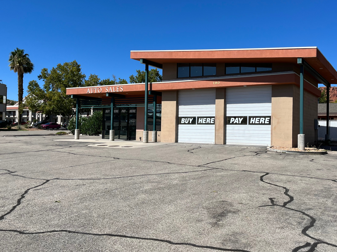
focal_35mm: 33
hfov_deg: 55.0
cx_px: 198
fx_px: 321
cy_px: 123
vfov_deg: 42.9
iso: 50
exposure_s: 1/4651
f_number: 1.6
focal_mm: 5.1
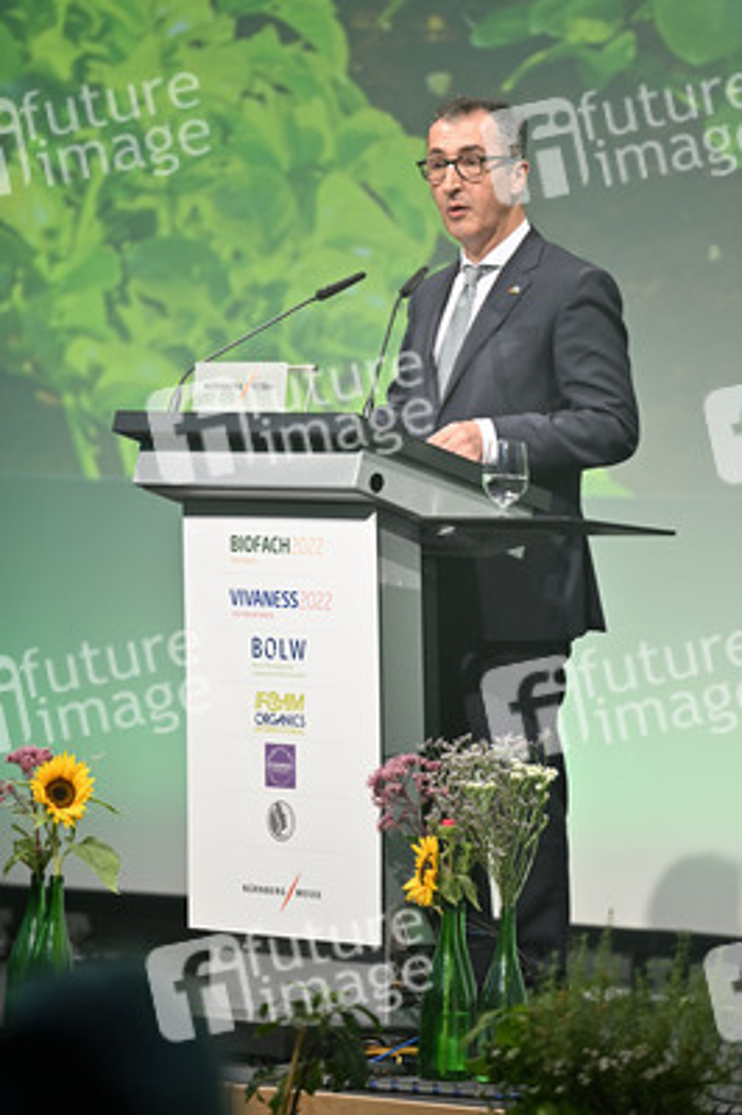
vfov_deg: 10.3
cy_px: 558
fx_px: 6194
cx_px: 371
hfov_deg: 6.9
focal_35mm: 200
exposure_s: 1/250
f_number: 2.8
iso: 800
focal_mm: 200
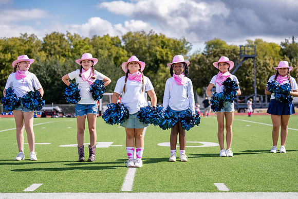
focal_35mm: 79
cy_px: 96
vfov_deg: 17.4
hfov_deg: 25.8
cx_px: 140
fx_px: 651
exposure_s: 1/4000
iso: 250
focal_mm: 70
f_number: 2.8
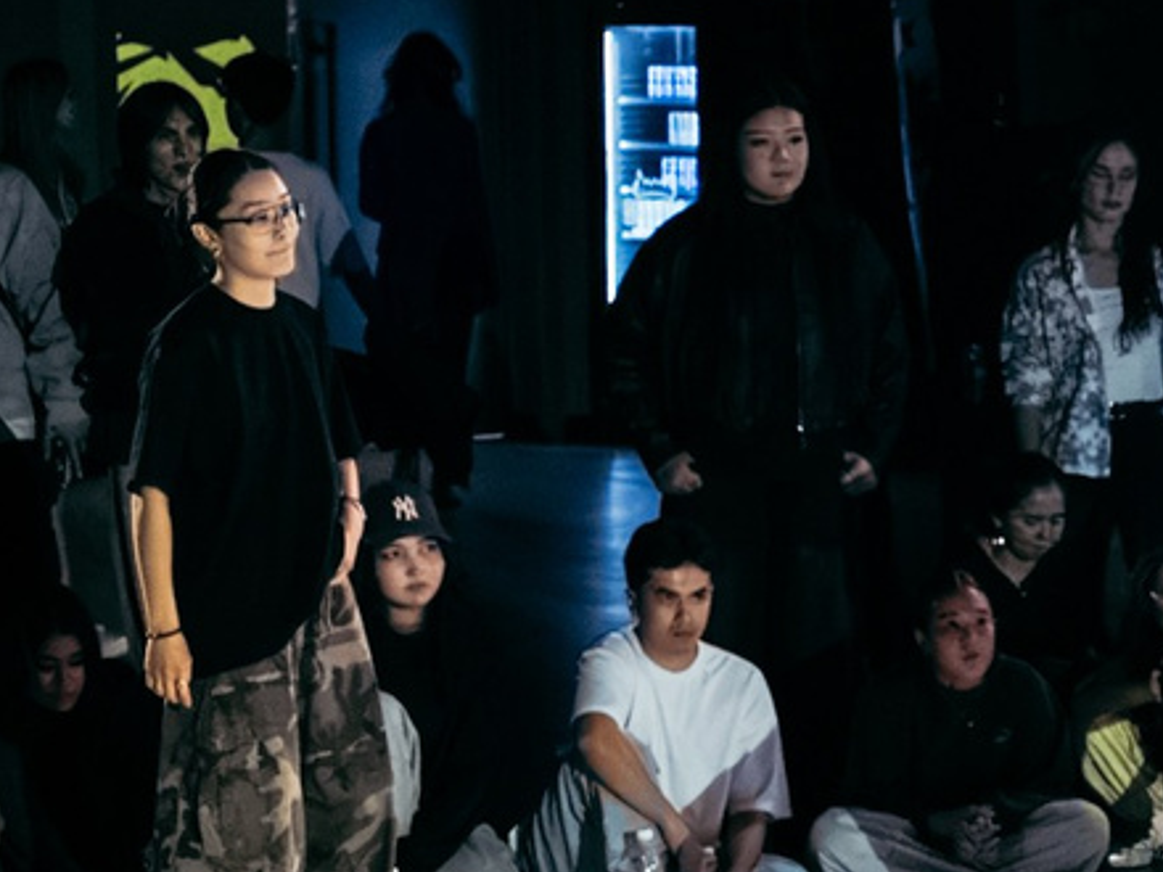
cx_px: 1201
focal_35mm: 145
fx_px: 4872
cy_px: 643
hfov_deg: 13.4
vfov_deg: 10.2
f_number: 2.8
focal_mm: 24
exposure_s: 1/1000
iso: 3200
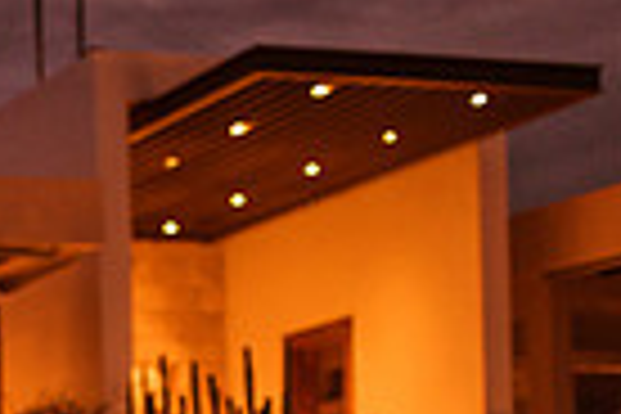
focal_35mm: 147
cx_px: -306
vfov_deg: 9.0
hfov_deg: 13.2
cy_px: 716
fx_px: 2536
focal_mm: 35
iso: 2000
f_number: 1.8
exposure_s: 1/200
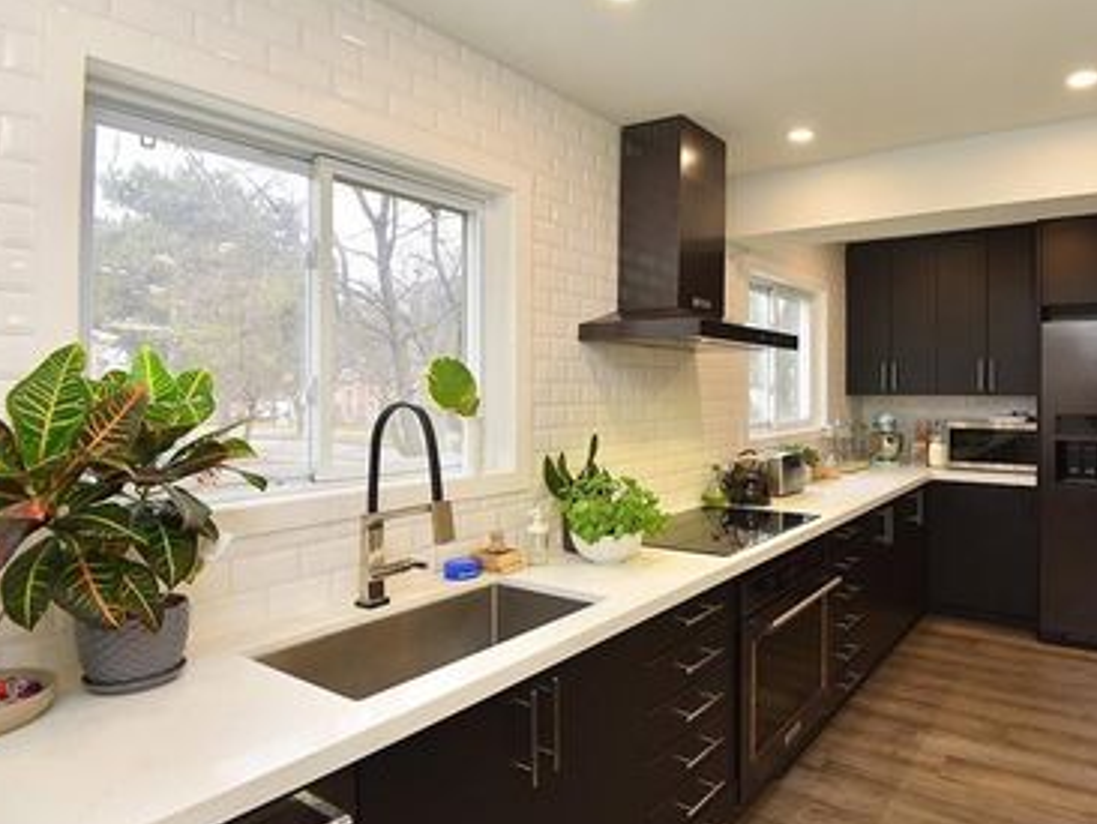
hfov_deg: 77.1
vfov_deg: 63.5
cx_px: 707
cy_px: 391
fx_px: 666
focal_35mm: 21
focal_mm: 16
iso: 500
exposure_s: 1/60
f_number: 6.3
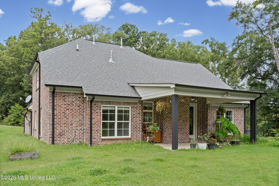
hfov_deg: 61.9
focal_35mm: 30
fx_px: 232
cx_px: 140
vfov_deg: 43.6
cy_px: 93
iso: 1000
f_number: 9.5
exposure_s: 1/500
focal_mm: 30
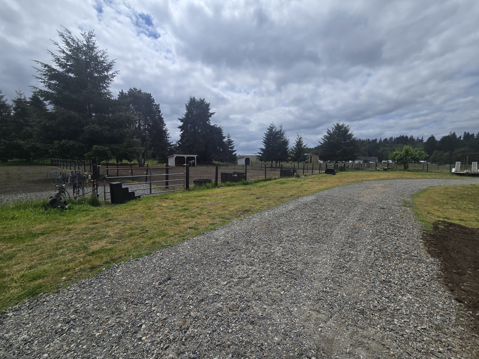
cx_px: 240
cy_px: 180
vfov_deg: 89.9
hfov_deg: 106.2
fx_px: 180
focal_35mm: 13
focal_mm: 2.2
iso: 50
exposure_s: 1/4692
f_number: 2.2
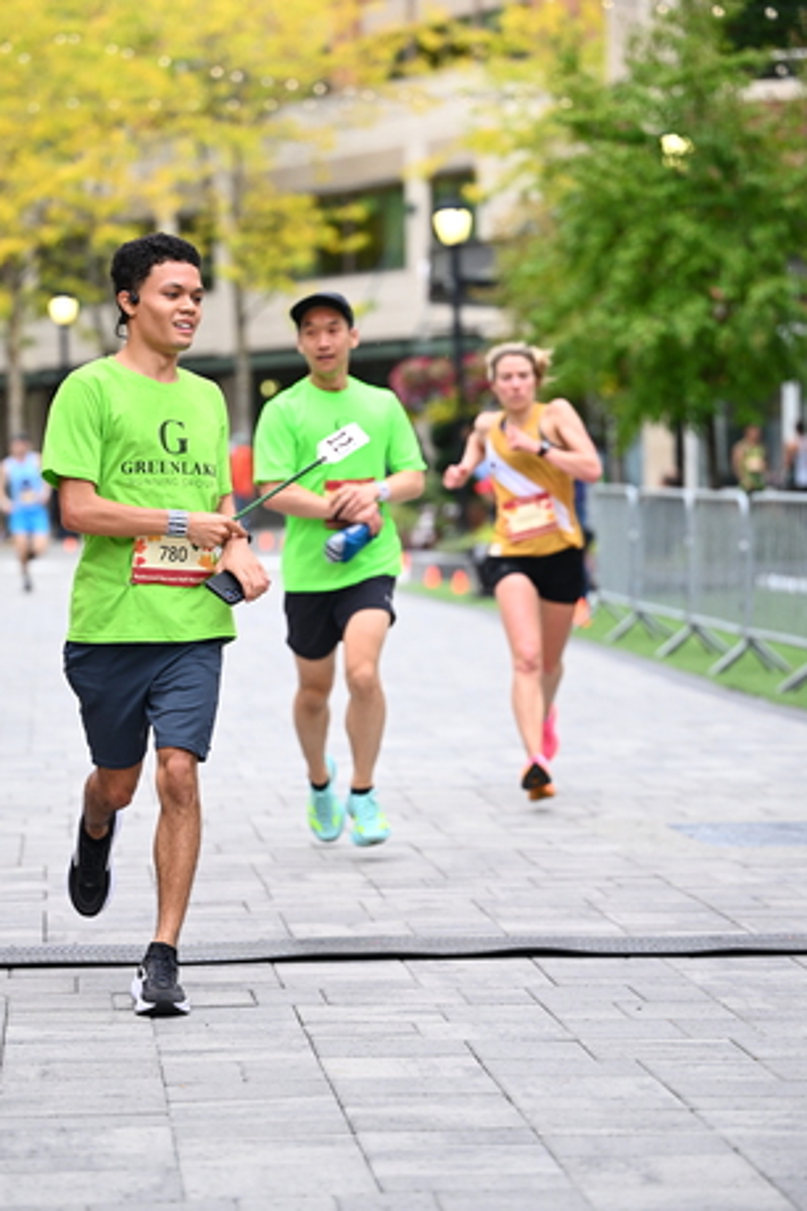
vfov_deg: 16.9
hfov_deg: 11.3
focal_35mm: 121
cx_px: 331
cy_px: 562
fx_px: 4068
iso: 1250
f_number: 2.8
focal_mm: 101
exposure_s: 1/1250
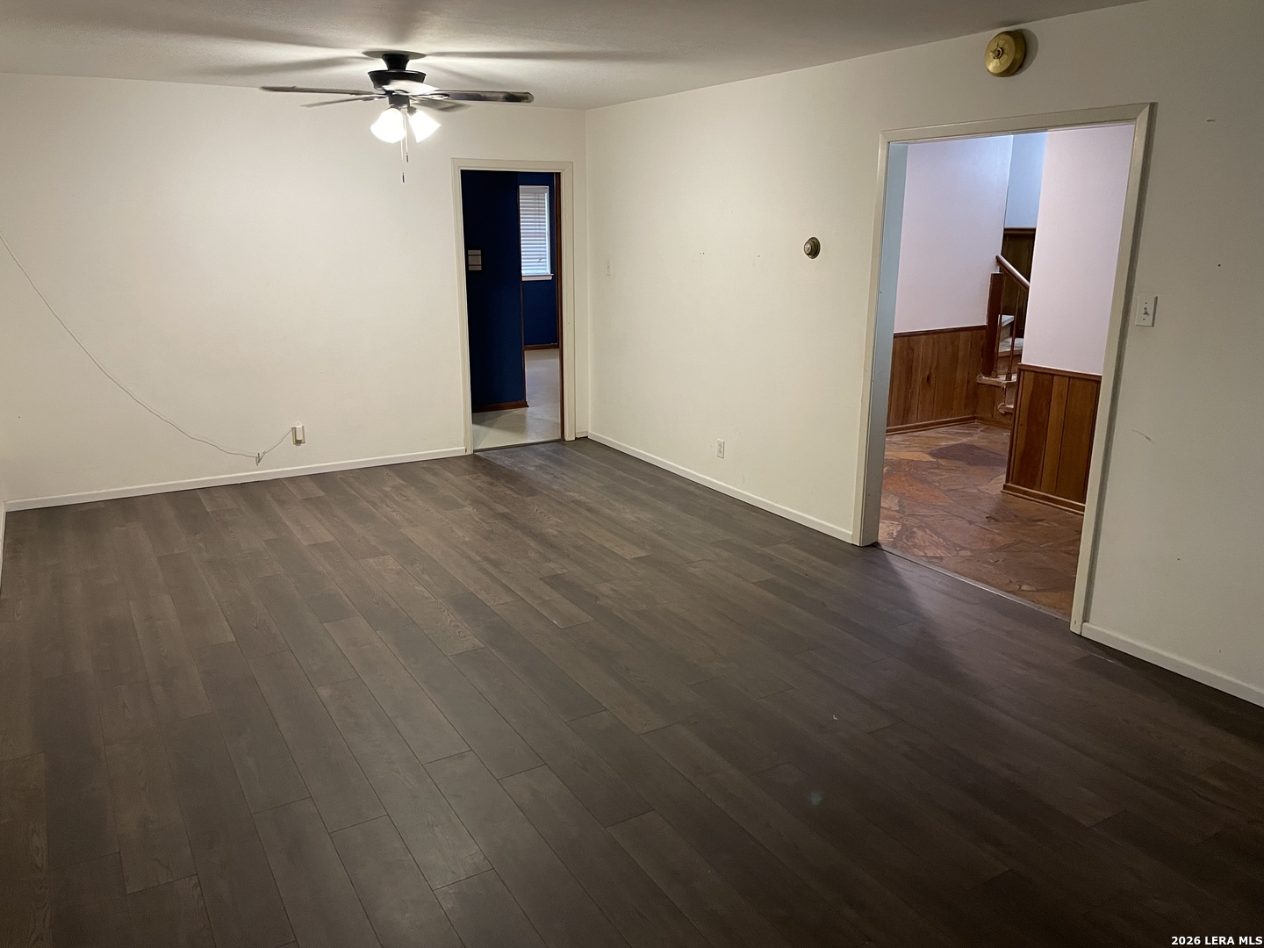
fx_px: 949
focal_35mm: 26
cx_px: 632
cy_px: 474
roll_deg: +0.3
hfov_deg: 67.3
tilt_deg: -13.0
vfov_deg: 53.1
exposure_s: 1/60
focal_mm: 4.2
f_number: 1.6
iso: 320
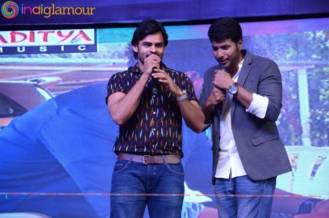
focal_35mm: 158
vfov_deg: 8.7
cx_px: 164
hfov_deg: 13.1
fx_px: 1437
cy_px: 109
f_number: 5.6
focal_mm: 105
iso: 2500
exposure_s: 1/125
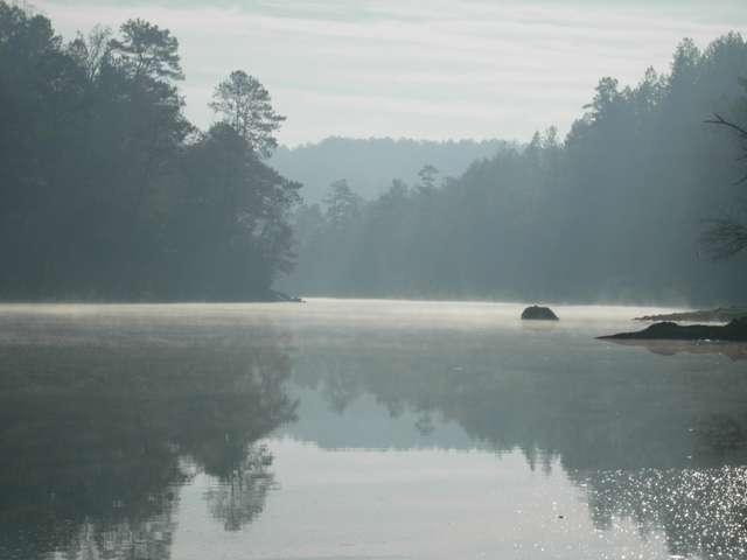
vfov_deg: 11.8
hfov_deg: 15.6
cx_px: 374
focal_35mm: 126
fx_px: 2719
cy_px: 280
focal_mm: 26.3
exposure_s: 1/813
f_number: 7.3
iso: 50
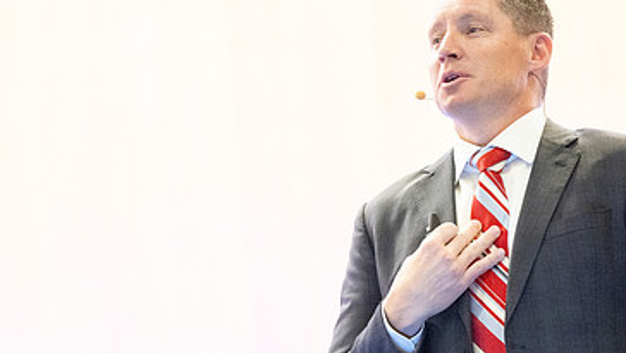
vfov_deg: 4.3
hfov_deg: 7.6
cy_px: 194
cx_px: 236
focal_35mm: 284
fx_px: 4716
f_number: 4
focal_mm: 170
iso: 8000
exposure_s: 1/500
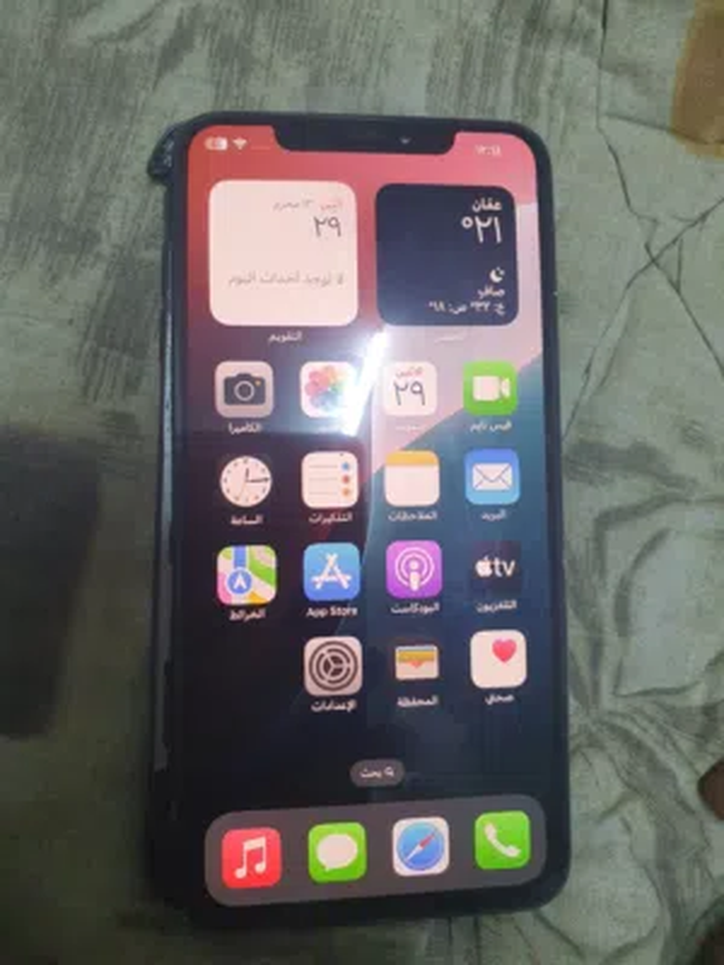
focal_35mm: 26
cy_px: 482
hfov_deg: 53.1
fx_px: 725
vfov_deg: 67.3
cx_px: 362
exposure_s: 1/100
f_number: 2.4
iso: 250
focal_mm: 4.32
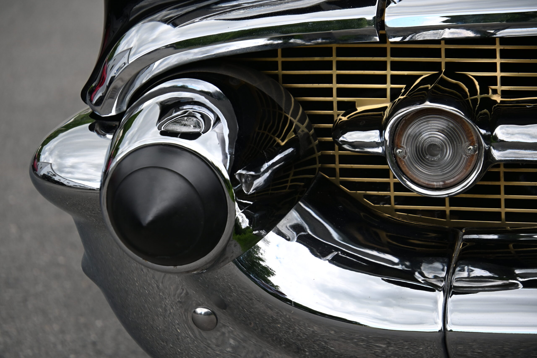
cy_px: 179
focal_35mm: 164
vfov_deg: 8.4
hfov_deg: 12.6
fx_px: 2439
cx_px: 268
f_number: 5.3
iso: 400
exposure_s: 1/125
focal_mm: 109
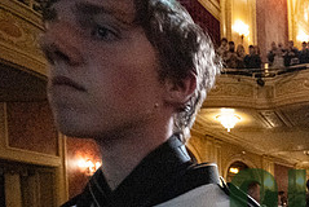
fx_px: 344
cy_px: 230
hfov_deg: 40.6
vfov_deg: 30.0
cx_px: 327
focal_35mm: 40
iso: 40637
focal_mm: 16.5
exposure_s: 1/400
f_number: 4
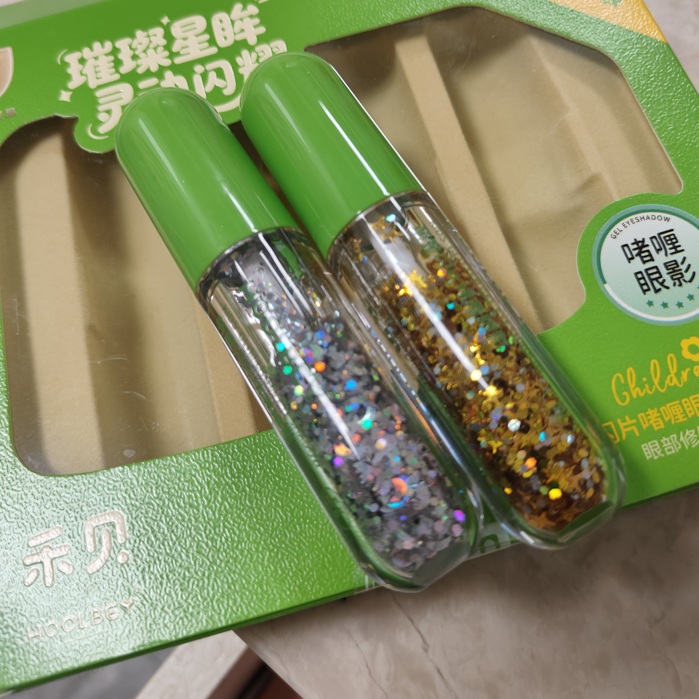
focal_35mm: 29
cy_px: 276
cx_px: 348
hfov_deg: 55.6
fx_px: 663
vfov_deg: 55.2
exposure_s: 1/56
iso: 200
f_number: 1.8
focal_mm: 5.59
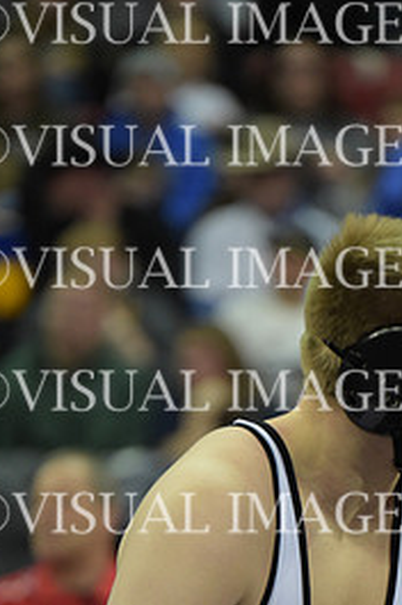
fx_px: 7355
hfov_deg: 3.1
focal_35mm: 438
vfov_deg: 4.7
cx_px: 407
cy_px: 573
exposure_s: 1/1250
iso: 4000
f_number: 2.8
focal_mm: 200
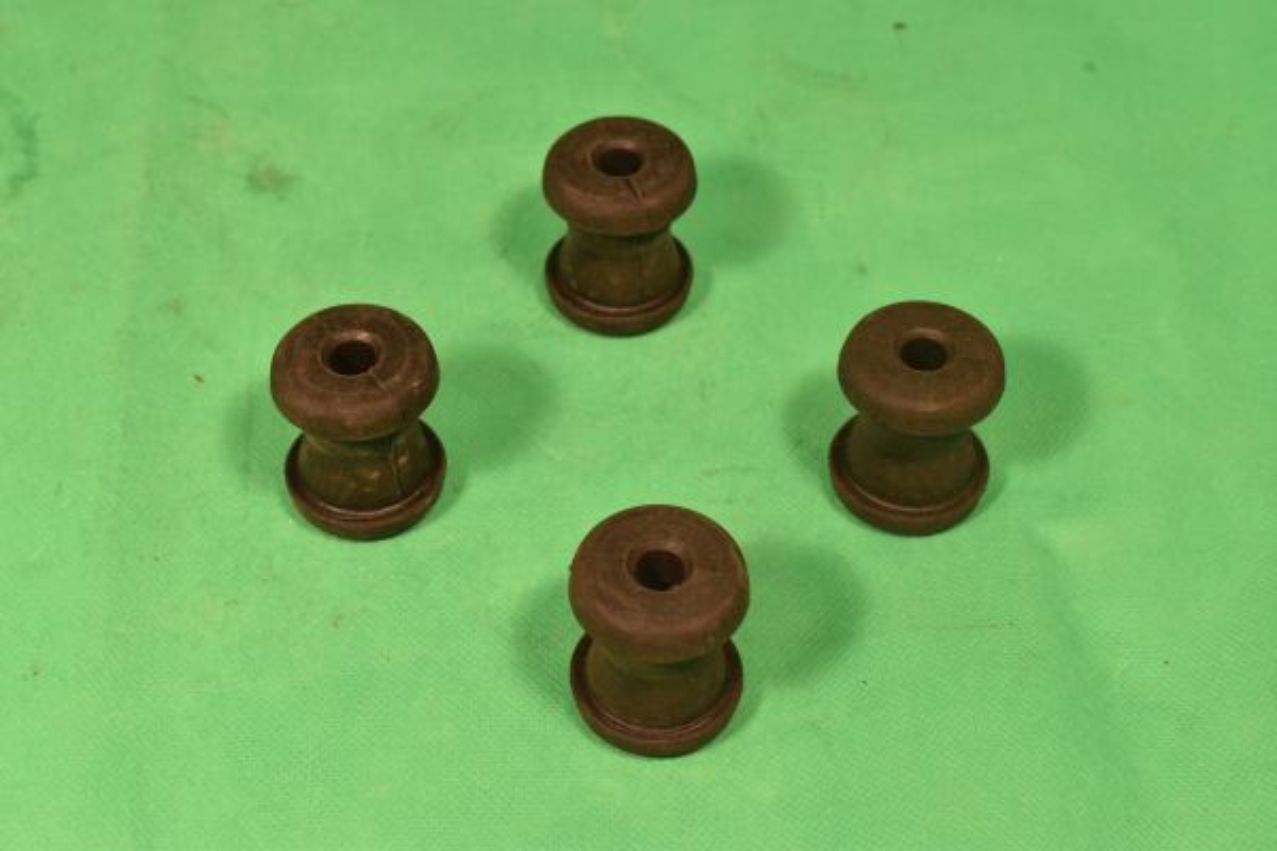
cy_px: 426
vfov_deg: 21.6
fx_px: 2235
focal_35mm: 63
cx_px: 638
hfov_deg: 31.9
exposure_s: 1/60
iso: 180
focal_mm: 42
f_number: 9
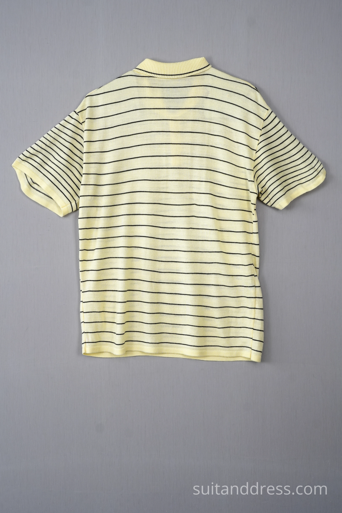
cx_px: 171
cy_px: 256
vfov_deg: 43.6
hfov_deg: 29.9
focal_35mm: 45
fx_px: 641
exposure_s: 1/60
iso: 320
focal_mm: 30
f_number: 9
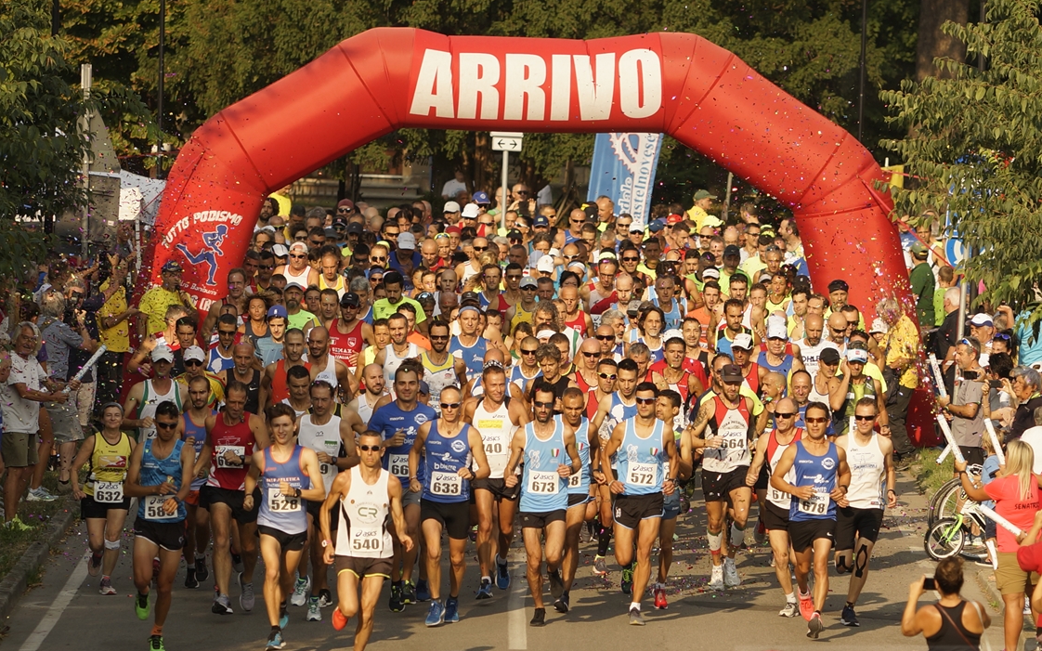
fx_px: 6190
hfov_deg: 9.6
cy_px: 350
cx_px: 503
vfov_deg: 6.0
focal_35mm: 218
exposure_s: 1/500
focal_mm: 200
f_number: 4.5
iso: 100
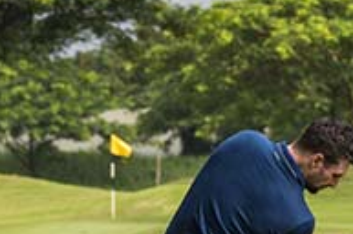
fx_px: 6588
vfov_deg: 2.0
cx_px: 605
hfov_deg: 3.1
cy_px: 97
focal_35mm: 673
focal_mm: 135
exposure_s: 1/640
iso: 180
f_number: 8
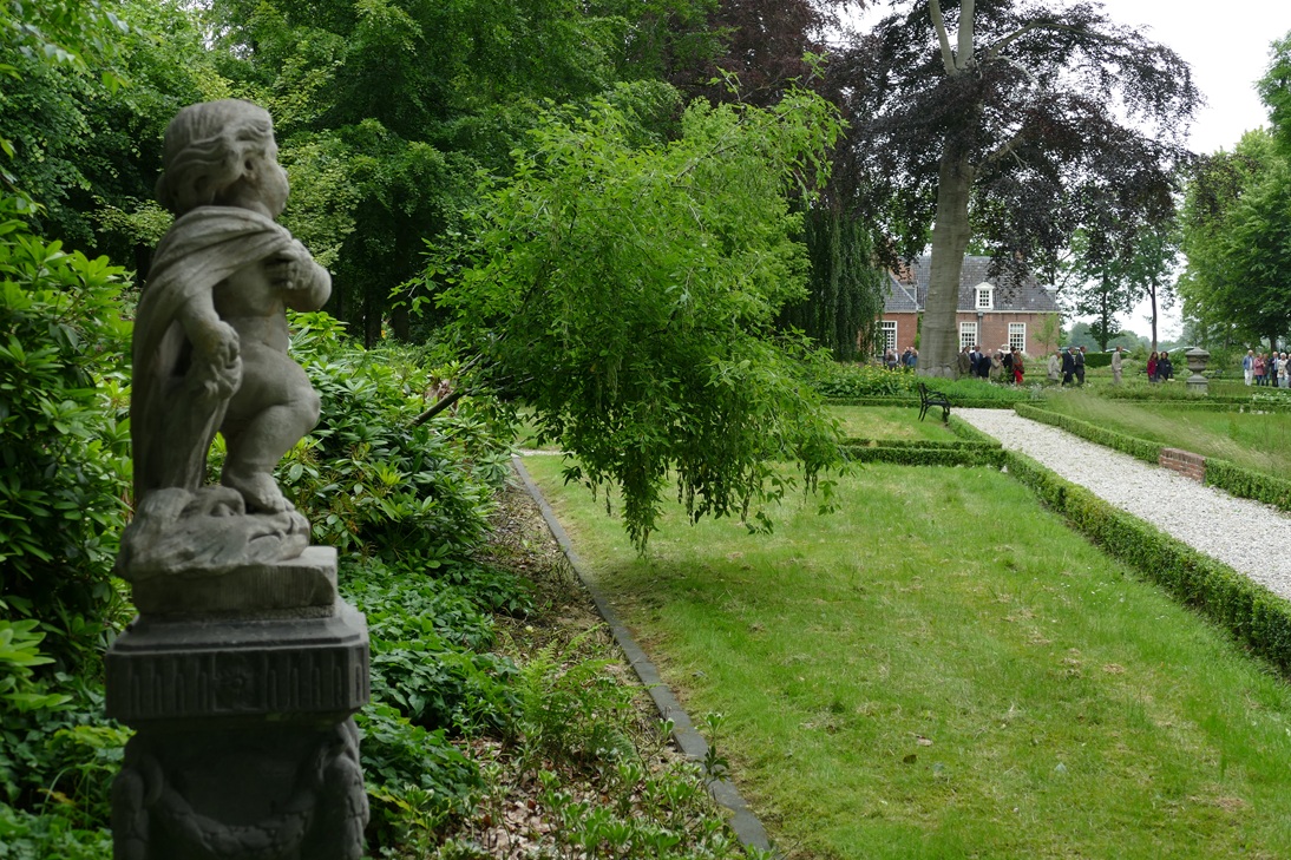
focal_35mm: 46
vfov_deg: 29.2
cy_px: 430
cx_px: 646
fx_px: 1649
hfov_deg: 42.7
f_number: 3.2
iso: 125
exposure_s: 1/125
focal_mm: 16.74
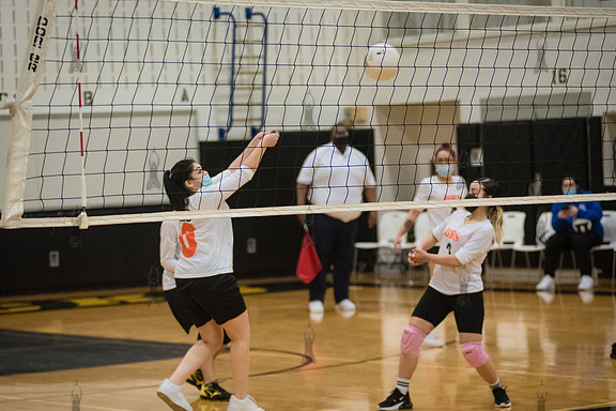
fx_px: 2139
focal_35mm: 125
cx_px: 233
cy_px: 247
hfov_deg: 16.4
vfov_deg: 11.0
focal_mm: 100
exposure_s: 1/400
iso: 5000
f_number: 3.2
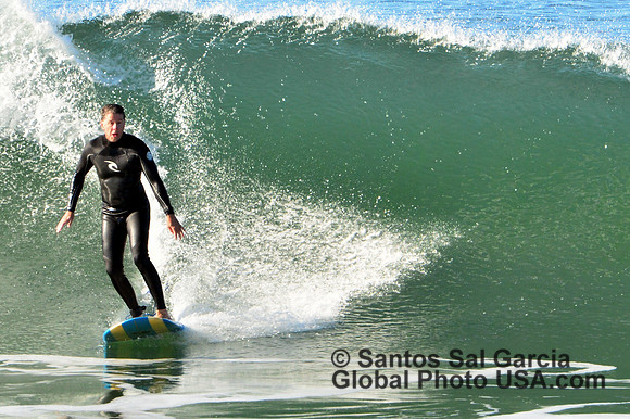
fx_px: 9619
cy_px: 210
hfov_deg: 3.8
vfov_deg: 2.5
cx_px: 315
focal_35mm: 550
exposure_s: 1/800
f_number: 10
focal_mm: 550
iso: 1250
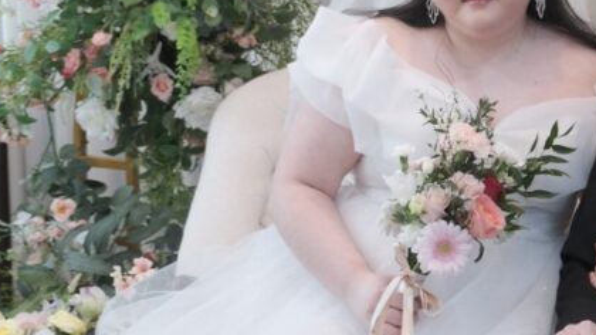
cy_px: 70
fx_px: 1896
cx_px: 524
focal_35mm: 120
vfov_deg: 10.1
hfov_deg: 17.6
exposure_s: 1/100
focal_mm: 31.5
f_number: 3.6
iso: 800
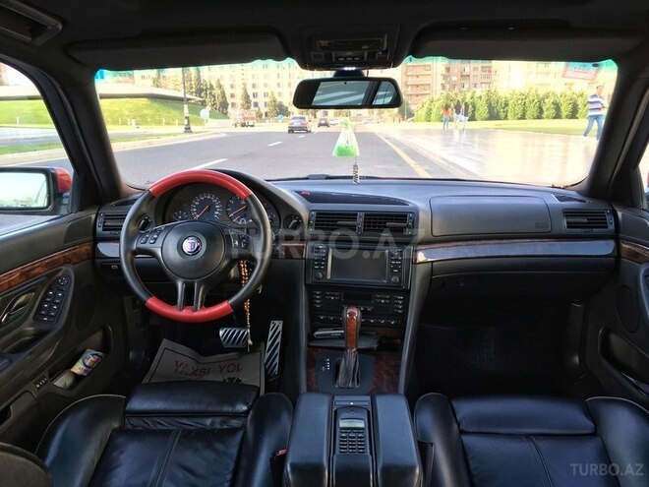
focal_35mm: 29
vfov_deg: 48.2
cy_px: 244
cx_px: 324
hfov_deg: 61.7
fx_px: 544
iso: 32
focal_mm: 4.15
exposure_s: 1/100
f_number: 2.2
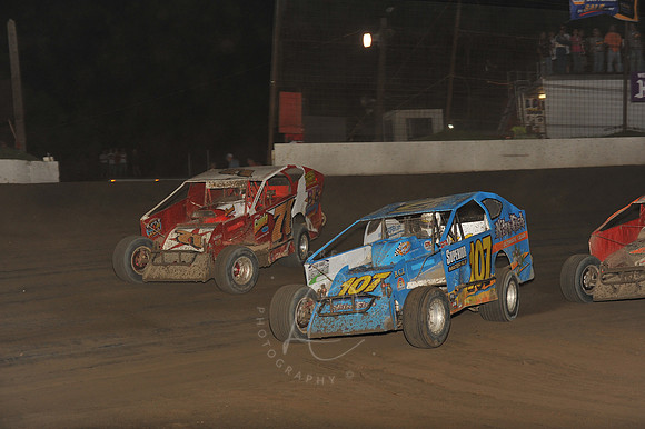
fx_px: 1432
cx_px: 322
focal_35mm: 80
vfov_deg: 17.0
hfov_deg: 25.4
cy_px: 214
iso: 640
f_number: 6.3
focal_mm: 80
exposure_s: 1/320
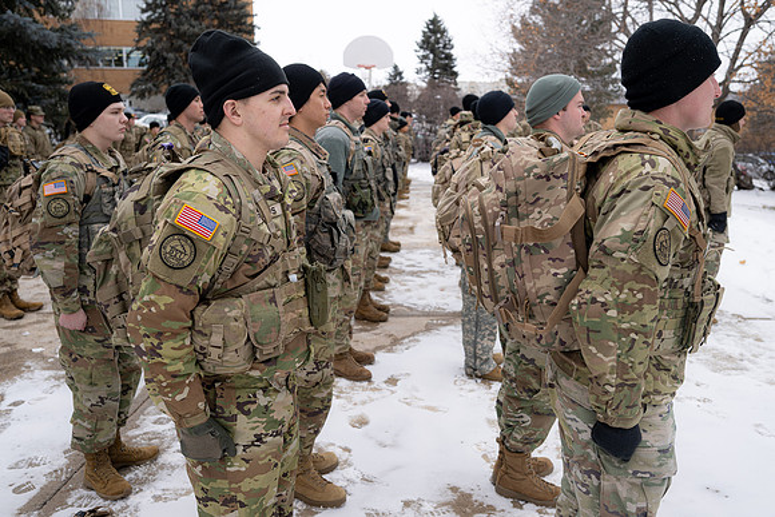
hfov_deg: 61.9
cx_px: 388
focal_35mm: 30
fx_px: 646
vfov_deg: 43.6
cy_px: 258
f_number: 4
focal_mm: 30
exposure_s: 1/800
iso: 100
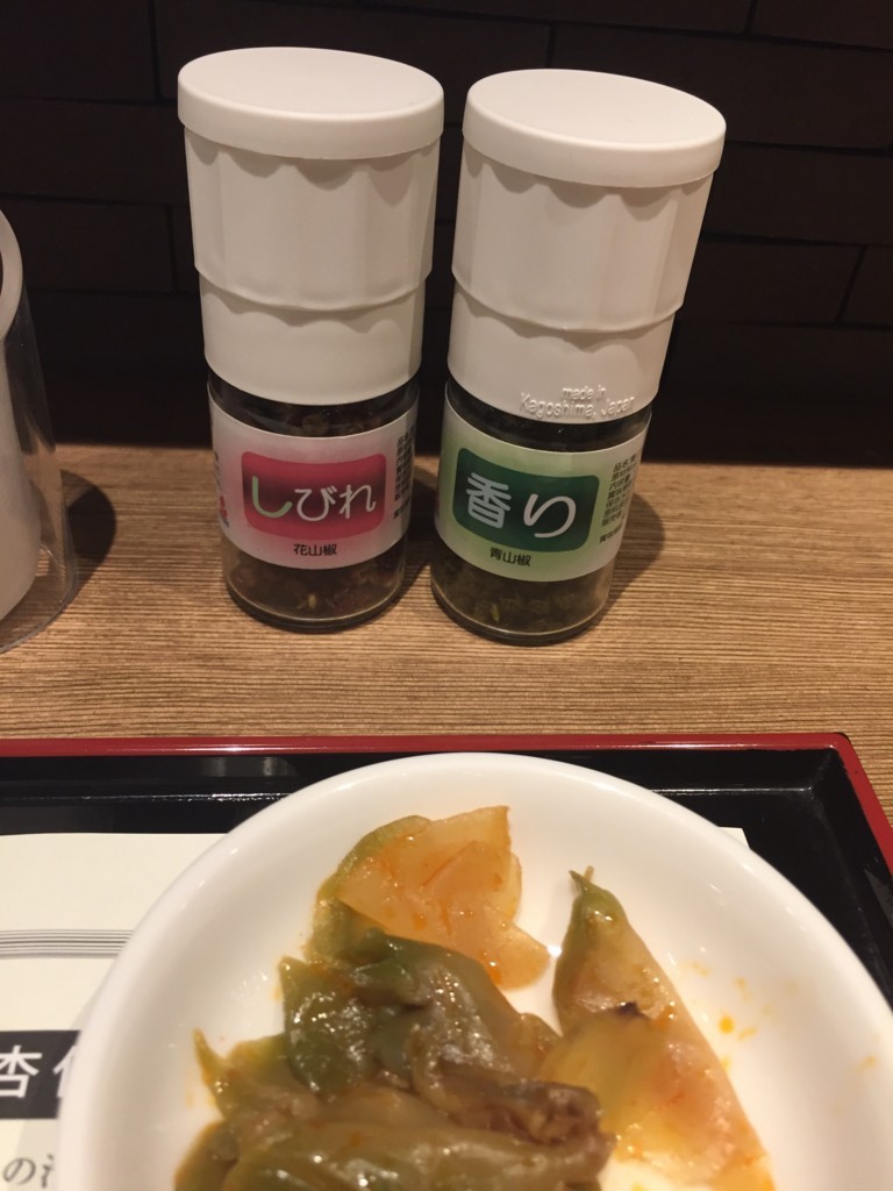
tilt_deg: -39.4
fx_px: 997
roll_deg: -6.4
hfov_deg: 48.2
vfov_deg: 61.7
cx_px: 446
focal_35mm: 29
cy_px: 596
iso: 80
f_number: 2.2
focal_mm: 4.15
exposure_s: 1/30
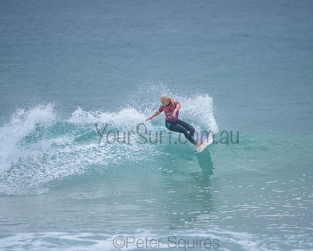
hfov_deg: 3.2
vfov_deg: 2.6
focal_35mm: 599
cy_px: 128
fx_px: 5554
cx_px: 166
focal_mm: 500
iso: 280
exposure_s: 1/2000
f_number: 5.6
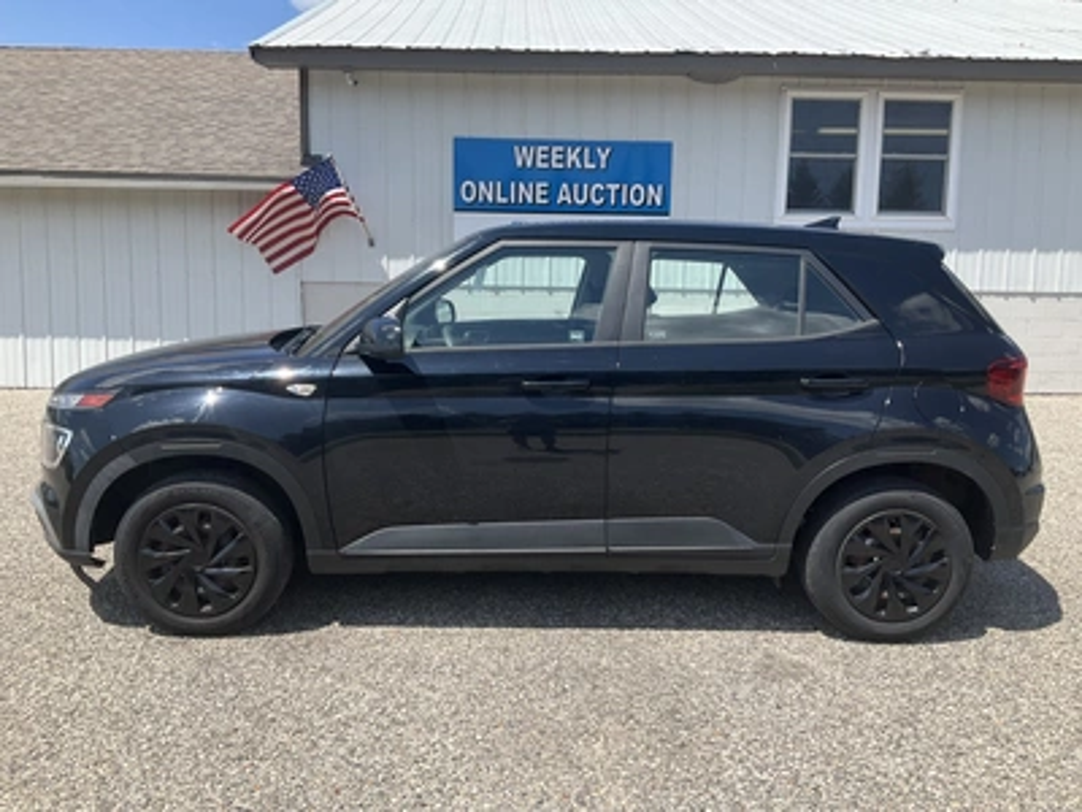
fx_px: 906
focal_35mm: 29
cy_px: 406
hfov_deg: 61.7
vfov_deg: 48.2
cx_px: 541
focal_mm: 3
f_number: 1.8
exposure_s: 1/1490
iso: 25
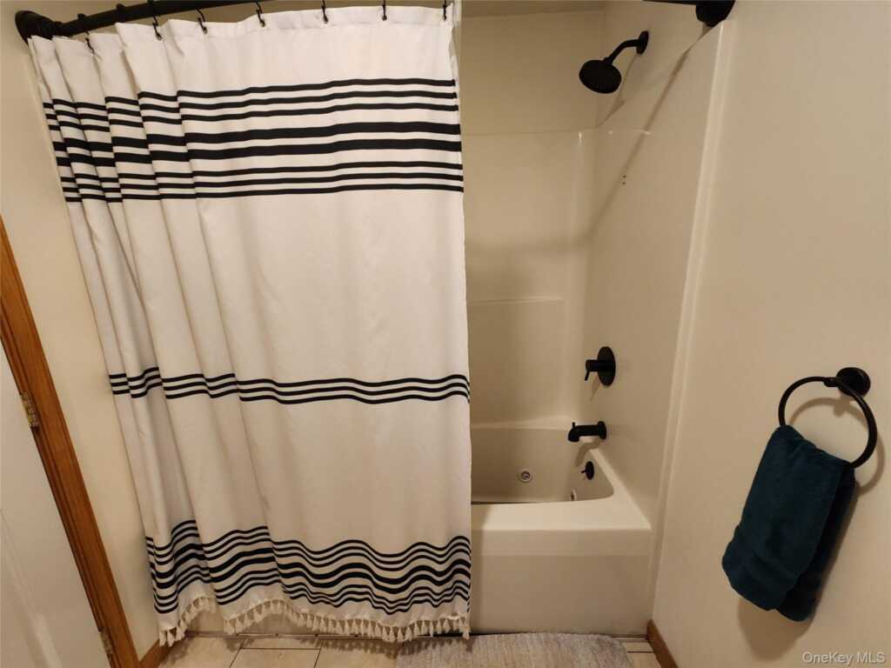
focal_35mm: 13
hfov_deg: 106.2
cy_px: 334
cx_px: 446
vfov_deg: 89.9
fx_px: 335
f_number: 2.2
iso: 400
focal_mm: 2.2
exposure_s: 1/30
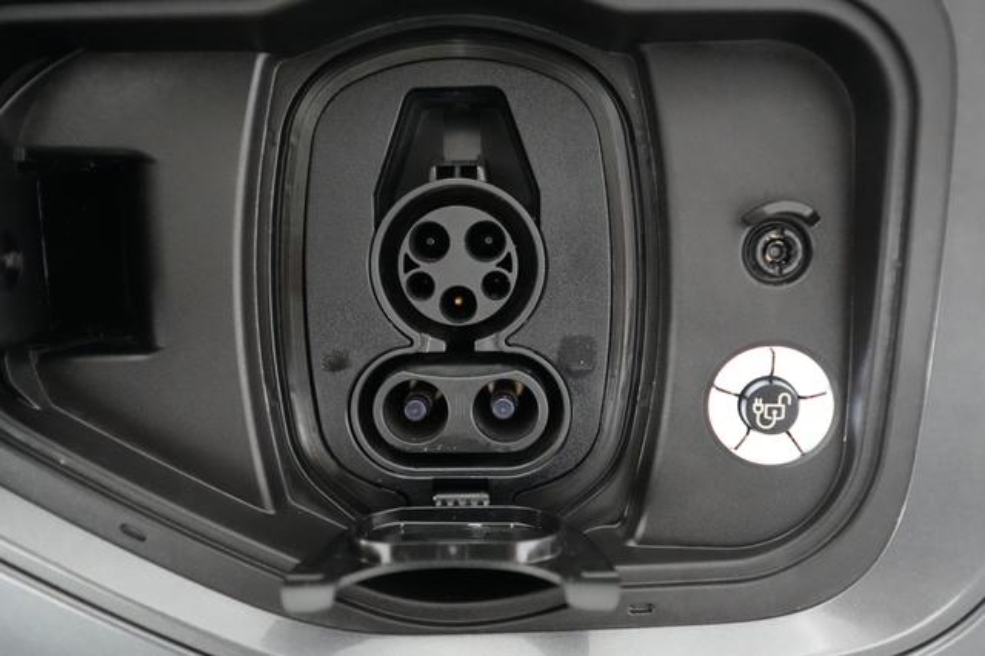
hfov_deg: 65.5
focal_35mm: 28
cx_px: 492
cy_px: 328
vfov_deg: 46.4
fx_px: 766
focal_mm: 28
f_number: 2.8
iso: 12800
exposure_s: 1/160
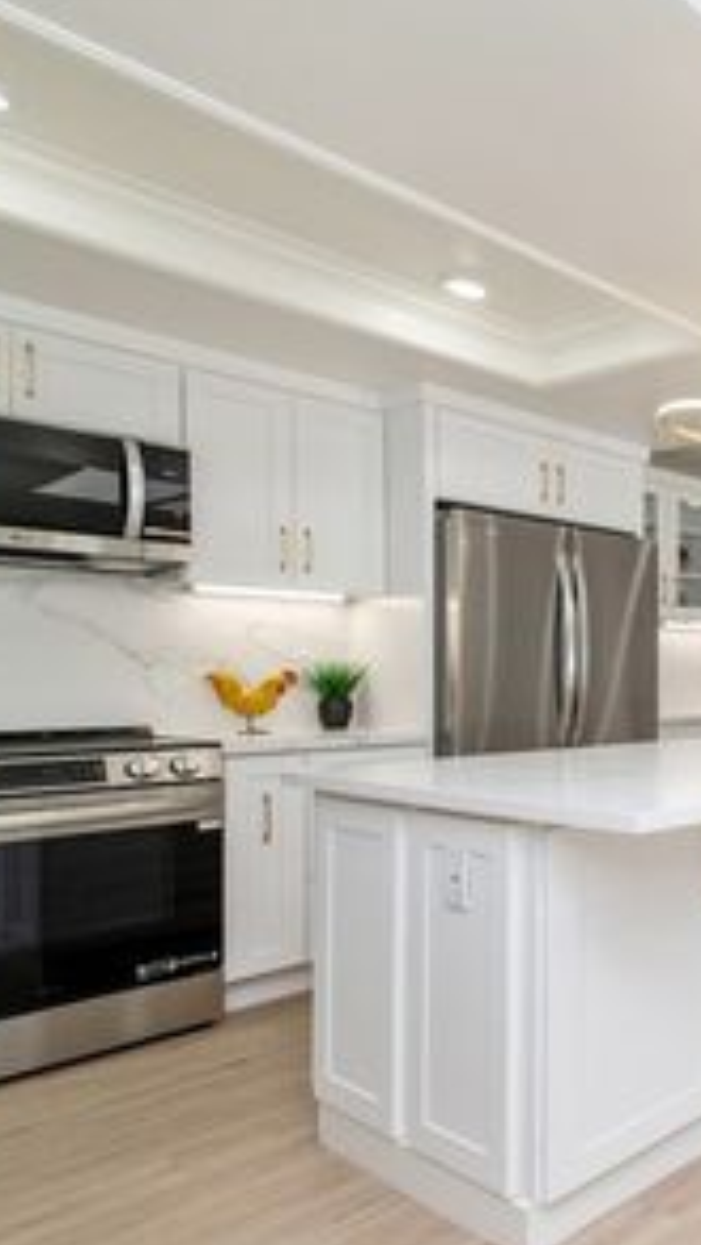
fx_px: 825
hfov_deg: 30.5
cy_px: 673
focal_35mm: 25
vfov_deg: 73.9
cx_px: 1003
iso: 200
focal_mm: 14
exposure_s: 1/125
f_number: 5.6
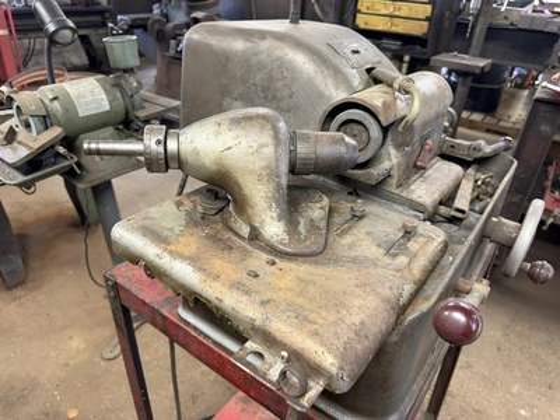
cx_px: 280
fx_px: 388
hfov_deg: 71.6
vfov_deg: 56.8
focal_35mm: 24
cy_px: 210
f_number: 1.78
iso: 250
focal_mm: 6.76
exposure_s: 1/60
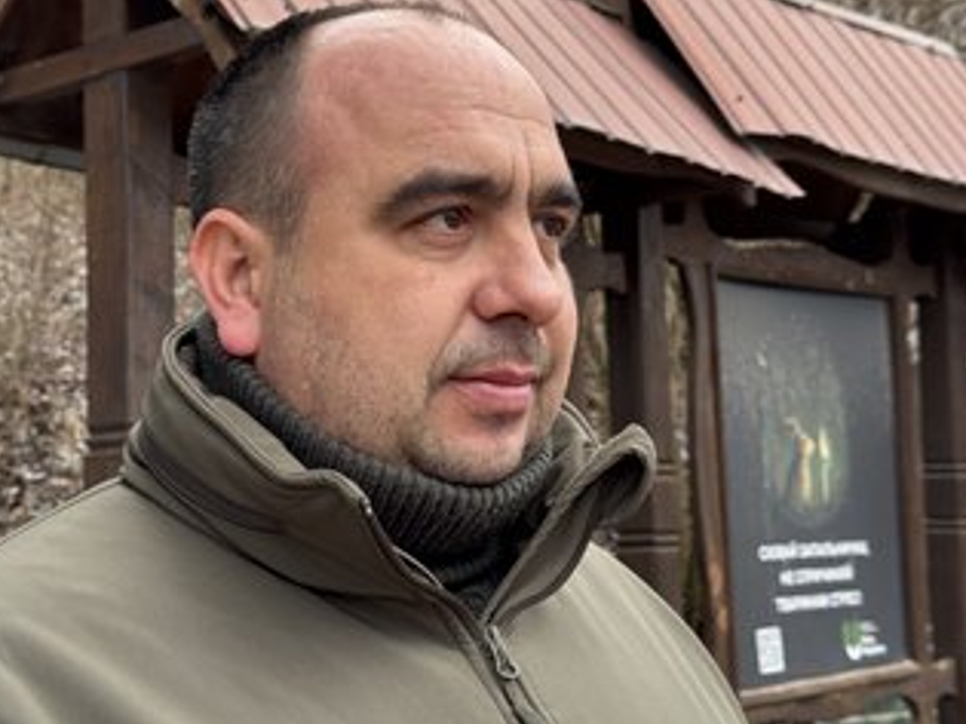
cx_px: 399
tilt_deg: +6.6
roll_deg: +0.4
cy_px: 310
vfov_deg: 24.0
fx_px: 1702
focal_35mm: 61
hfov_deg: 31.6
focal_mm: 6.76
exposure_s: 1/121
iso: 50
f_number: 1.78
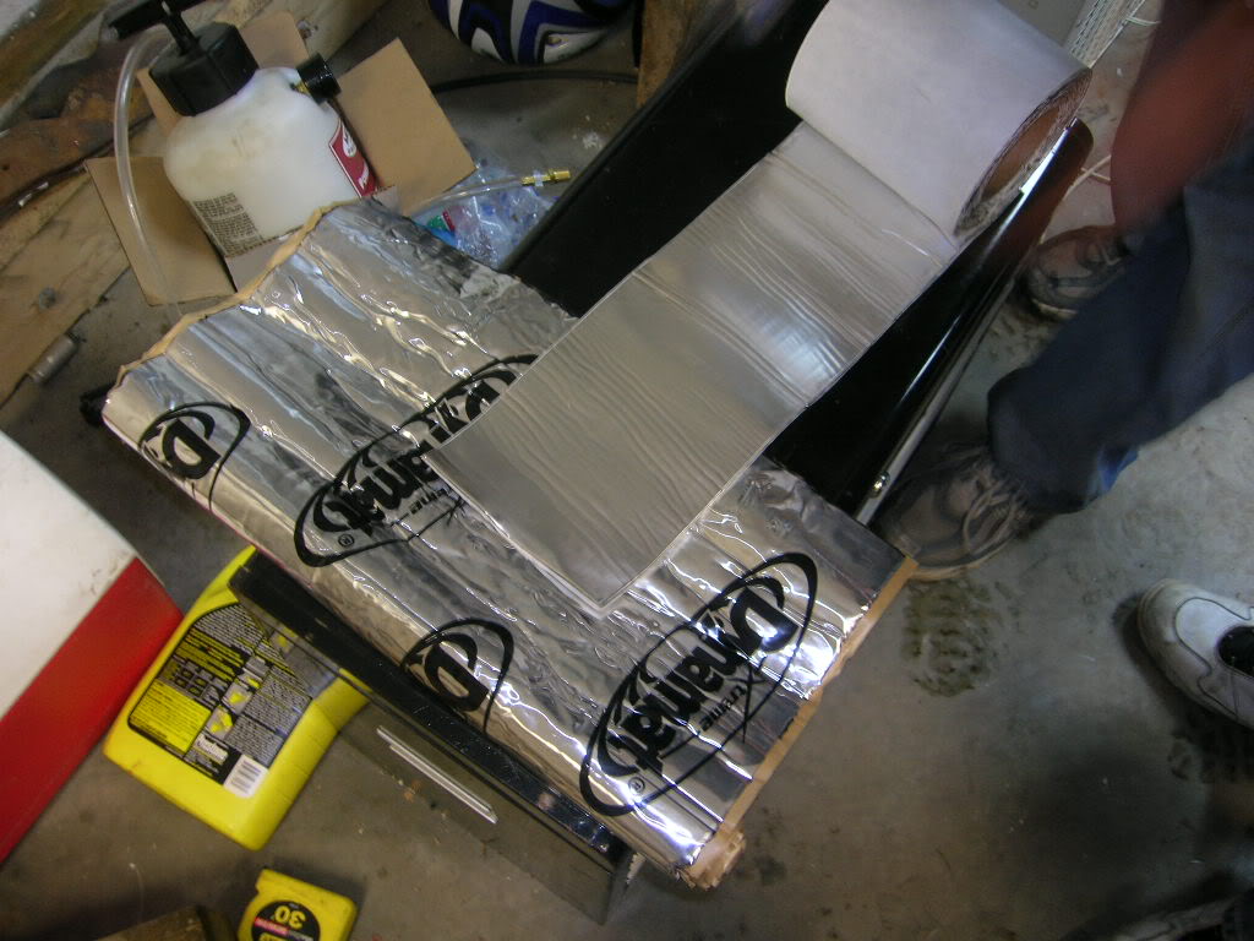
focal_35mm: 34
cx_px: 627
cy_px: 470
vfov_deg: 41.8
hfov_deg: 54.0
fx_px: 1232
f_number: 2.9
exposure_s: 1/5.2
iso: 50
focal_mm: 5.7
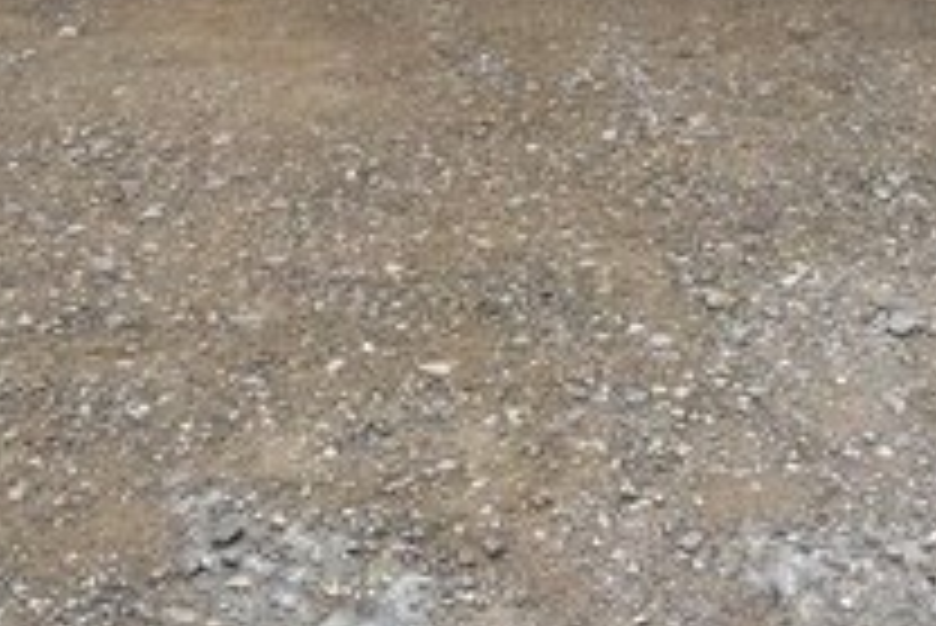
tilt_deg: -6.2
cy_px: -252
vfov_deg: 17.4
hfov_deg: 28.0
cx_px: 549
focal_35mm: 72
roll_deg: -4.5
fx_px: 1873
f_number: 2.2
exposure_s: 1/100
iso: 32
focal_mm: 4.15
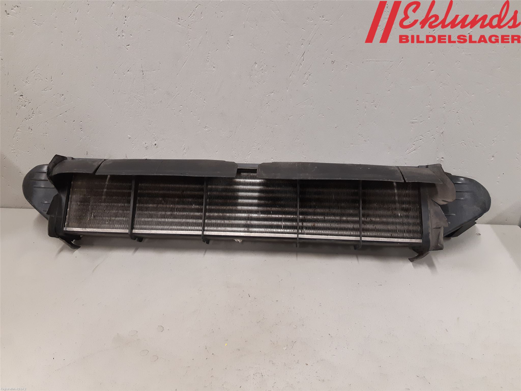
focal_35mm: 26
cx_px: 260
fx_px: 391
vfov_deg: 53.1
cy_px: 196
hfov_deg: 67.3
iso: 200
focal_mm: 3.93
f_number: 1.7
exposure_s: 1/50
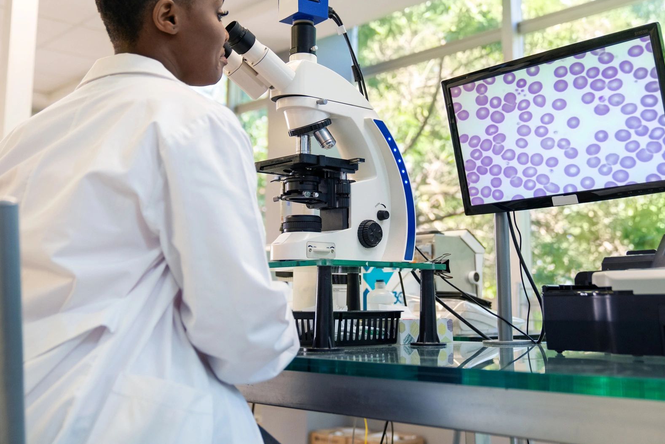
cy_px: 154
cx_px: 346
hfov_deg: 45.4
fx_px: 794
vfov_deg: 31.0
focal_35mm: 43
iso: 640
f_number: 2.8
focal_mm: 32
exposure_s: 1/100
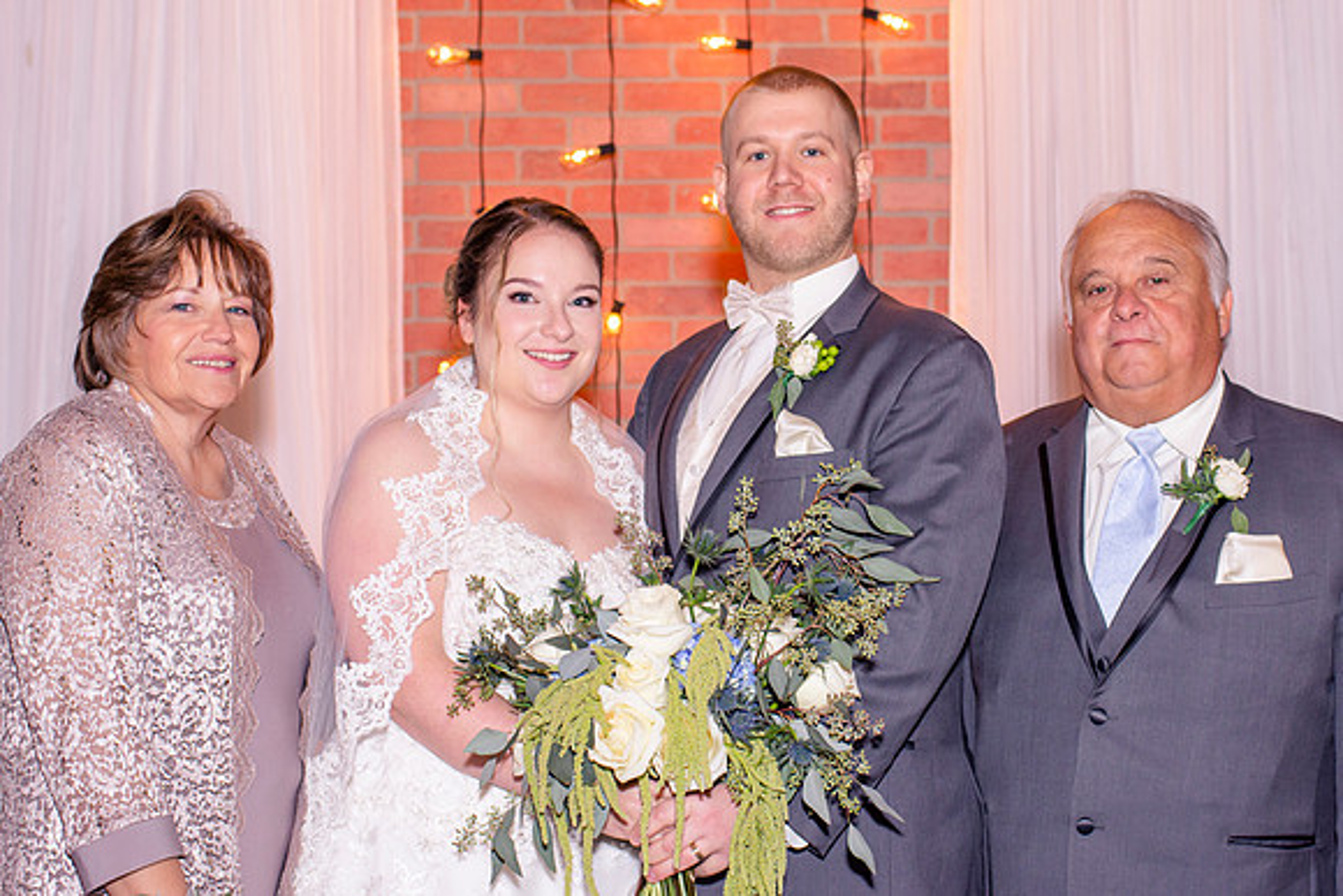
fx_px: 2464
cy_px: 371
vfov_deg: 20.6
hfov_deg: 30.5
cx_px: 751
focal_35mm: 66
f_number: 2.8
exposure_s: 1/200
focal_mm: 35
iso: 200
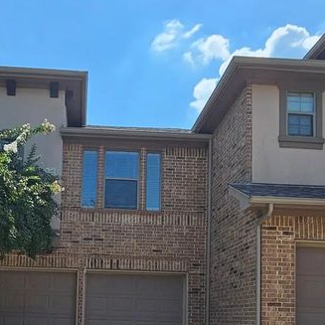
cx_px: 92
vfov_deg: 42.5
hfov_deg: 44.9
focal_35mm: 36
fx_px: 382
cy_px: 288
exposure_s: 1/2531
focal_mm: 2.2
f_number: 2.2
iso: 50
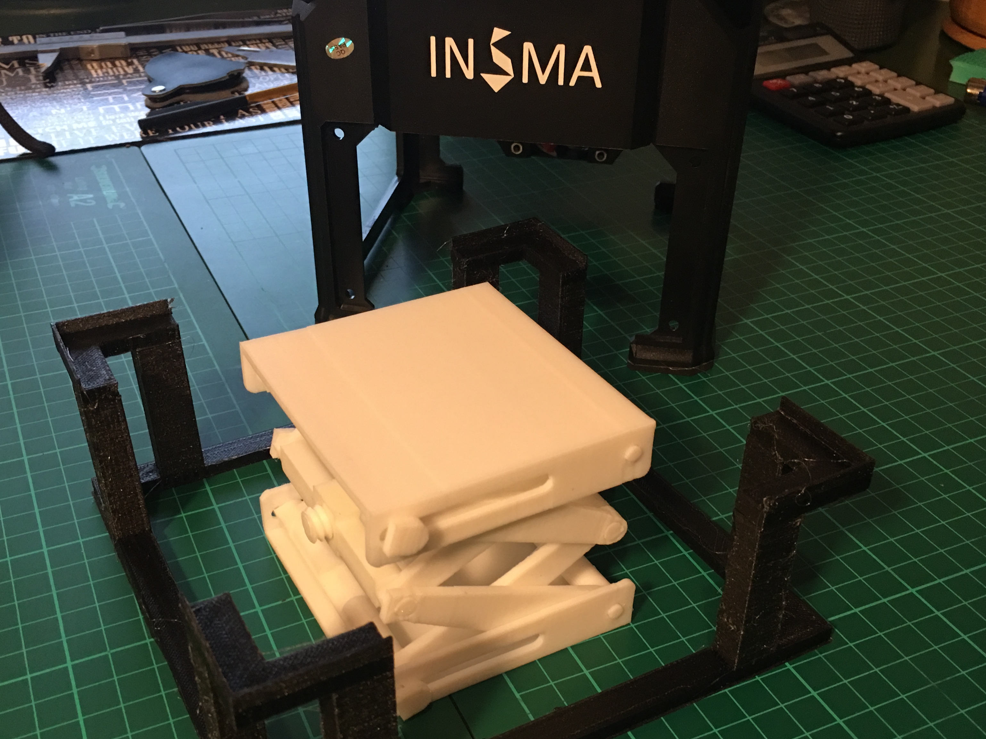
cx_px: 492
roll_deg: -1.5
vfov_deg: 37.5
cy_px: 469
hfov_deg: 49.0
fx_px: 1082
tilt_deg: -35.8
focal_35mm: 38
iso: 100
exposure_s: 1/17
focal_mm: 4.15
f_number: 2.2
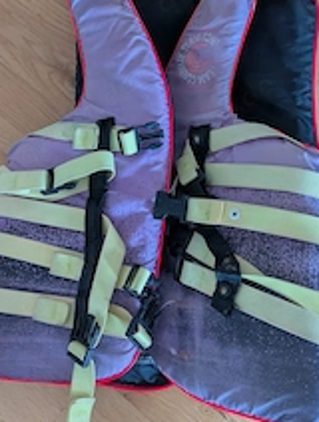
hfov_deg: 32.3
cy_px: 149
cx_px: 150
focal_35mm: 45
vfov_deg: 41.6
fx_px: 551
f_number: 1.85
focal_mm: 6.81
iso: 1096
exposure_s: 1/97.2
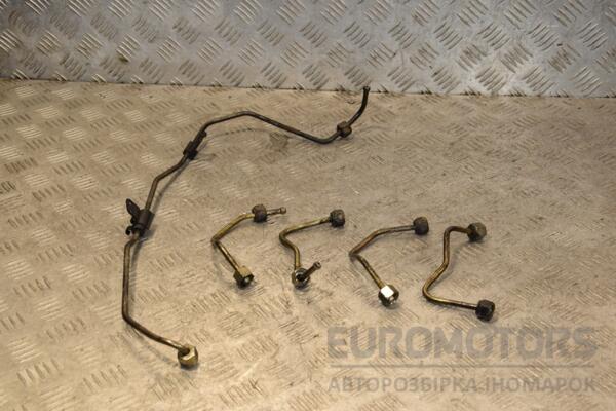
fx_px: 975
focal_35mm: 57
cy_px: 206
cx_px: 308
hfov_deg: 35.1
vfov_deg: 23.8
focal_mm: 38
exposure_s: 1/200
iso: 800
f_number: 7.1
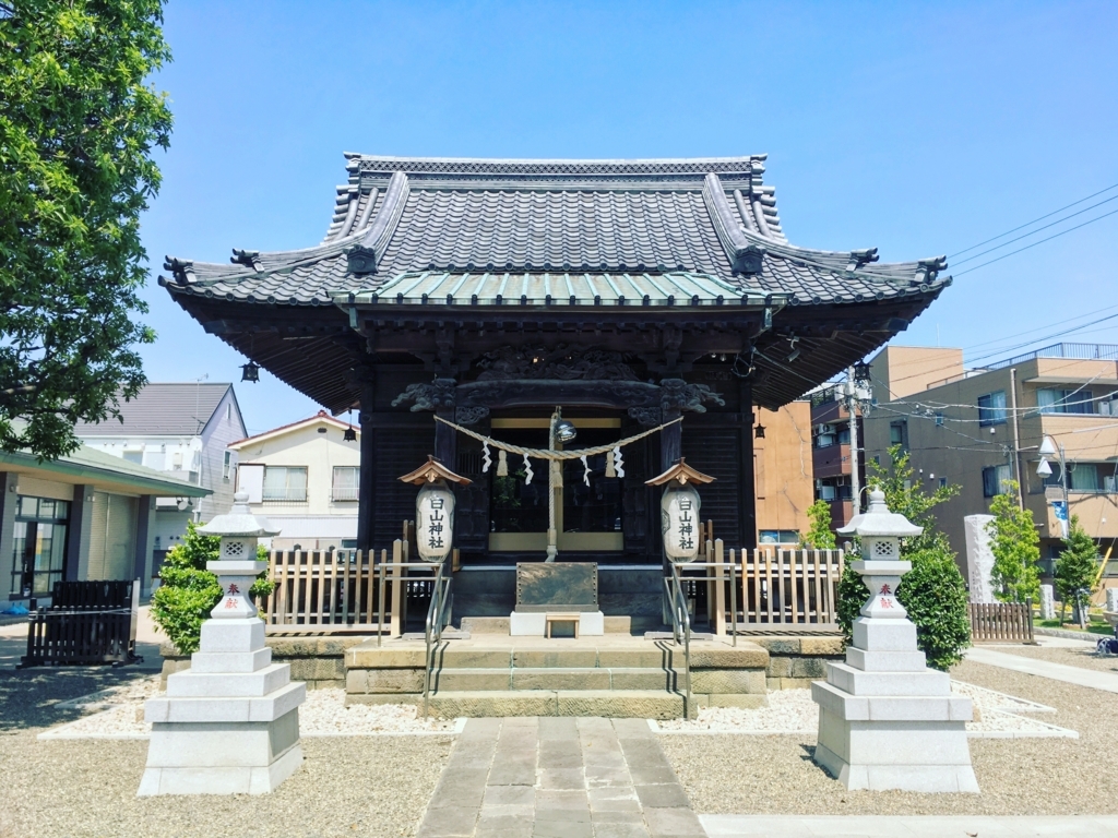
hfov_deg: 61.7
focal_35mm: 29
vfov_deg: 48.2
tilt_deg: +6.1
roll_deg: -0.1
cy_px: 419
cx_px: 559
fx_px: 937
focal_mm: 4.15
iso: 25
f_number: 2.2
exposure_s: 1/855
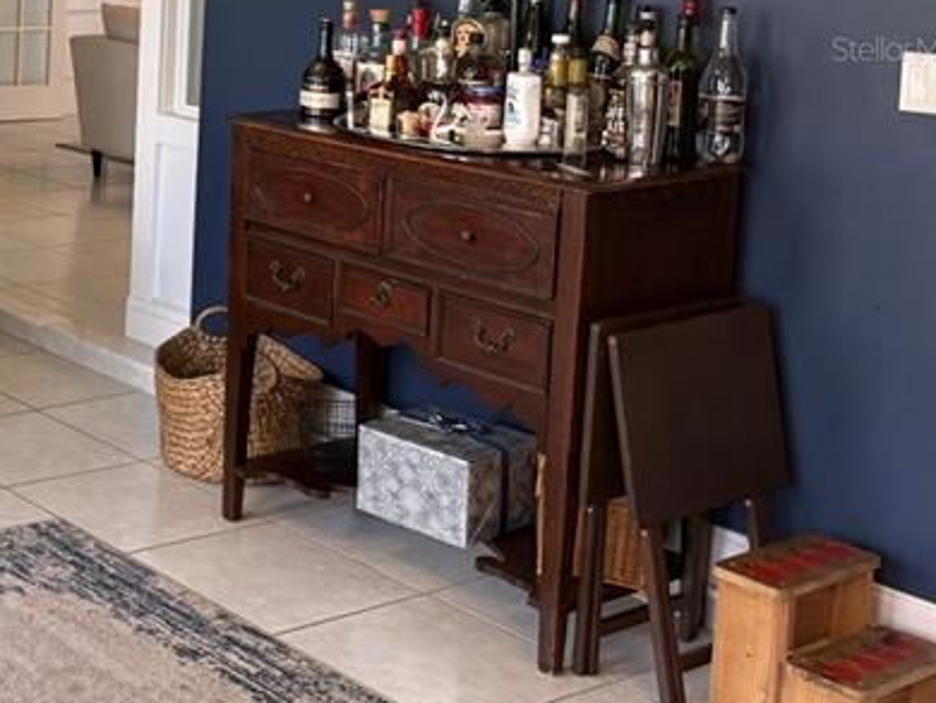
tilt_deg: -6.2
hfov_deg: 26.5
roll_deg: -1.8
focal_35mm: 63
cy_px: 48
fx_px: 1705
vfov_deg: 22.6
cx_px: -252
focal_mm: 6.76
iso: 200
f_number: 1.78
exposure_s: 1/120
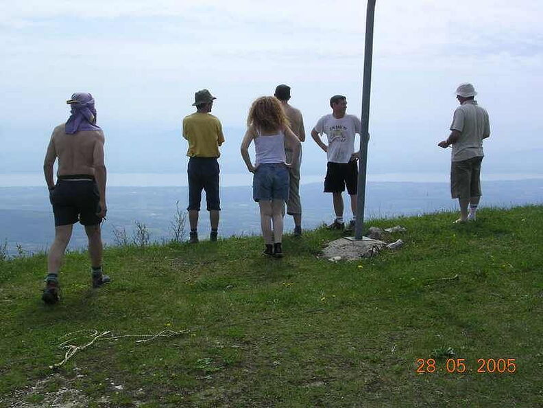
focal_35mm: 46
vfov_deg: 31.5
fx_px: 722
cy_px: 204
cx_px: 272
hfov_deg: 41.2
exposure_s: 1/428
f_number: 6.1
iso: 100
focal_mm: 7.1
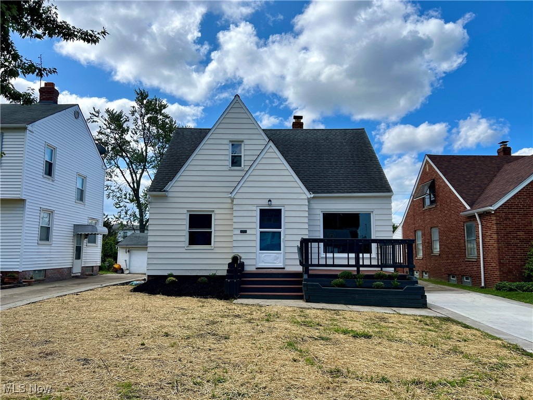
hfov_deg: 67.3
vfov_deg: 53.1
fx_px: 400
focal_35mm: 26
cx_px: 266
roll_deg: -0.4
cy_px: 200
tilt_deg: +6.0
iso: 50
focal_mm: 5.7
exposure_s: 1/5882
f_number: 1.5
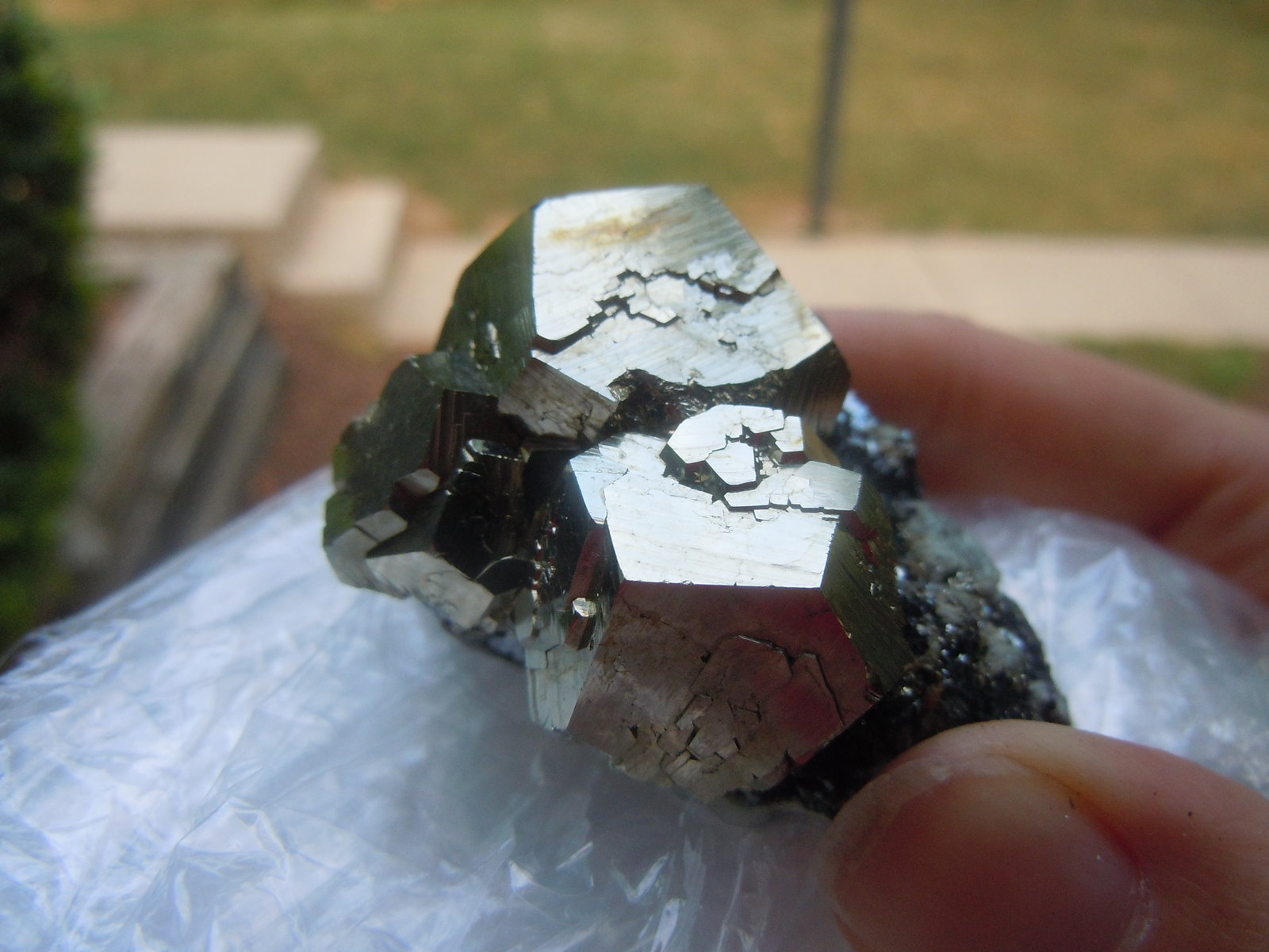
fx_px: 1100
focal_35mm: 30
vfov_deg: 46.8
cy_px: 476
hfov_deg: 60.0
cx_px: 634
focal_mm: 5.4
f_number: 3.5
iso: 250
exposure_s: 1/60
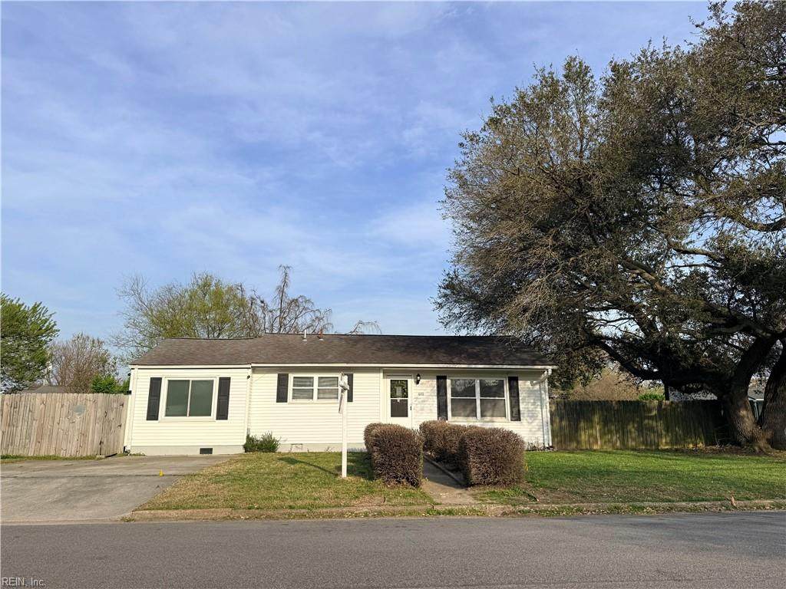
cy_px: 294
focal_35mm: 24
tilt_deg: +13.2
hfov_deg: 71.6
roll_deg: -0.3
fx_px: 545
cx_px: 393
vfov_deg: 56.8
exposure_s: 1/4673
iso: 80
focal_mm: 6.76
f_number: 1.78
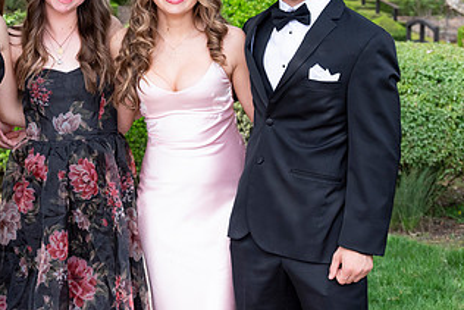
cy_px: 30
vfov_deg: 12.4
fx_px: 1418
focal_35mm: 110
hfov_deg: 18.5
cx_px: 138
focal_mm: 60
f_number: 6
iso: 1250
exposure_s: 1/1250
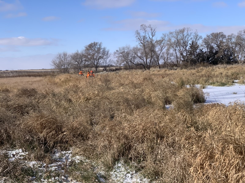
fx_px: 368
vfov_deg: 28.0
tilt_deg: -2.4
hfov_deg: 36.8
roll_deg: +2.5
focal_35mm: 52
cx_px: 122
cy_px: 92
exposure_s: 1/1199
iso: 16
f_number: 2.4
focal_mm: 6
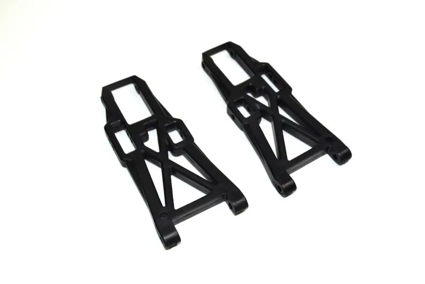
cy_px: 142
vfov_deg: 33.0
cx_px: 212
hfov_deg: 47.9
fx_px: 478
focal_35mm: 40
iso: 100
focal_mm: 27
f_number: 10
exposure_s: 1/40
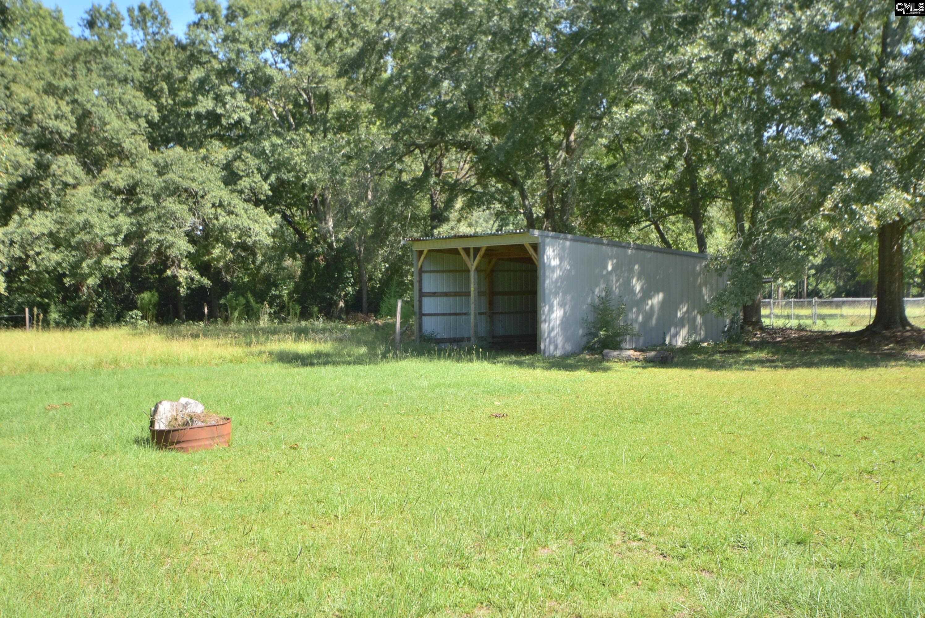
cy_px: 309
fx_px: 926
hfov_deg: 53.1
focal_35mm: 36
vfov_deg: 36.9
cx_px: 462
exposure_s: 1/640
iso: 200
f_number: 4.5
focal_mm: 24
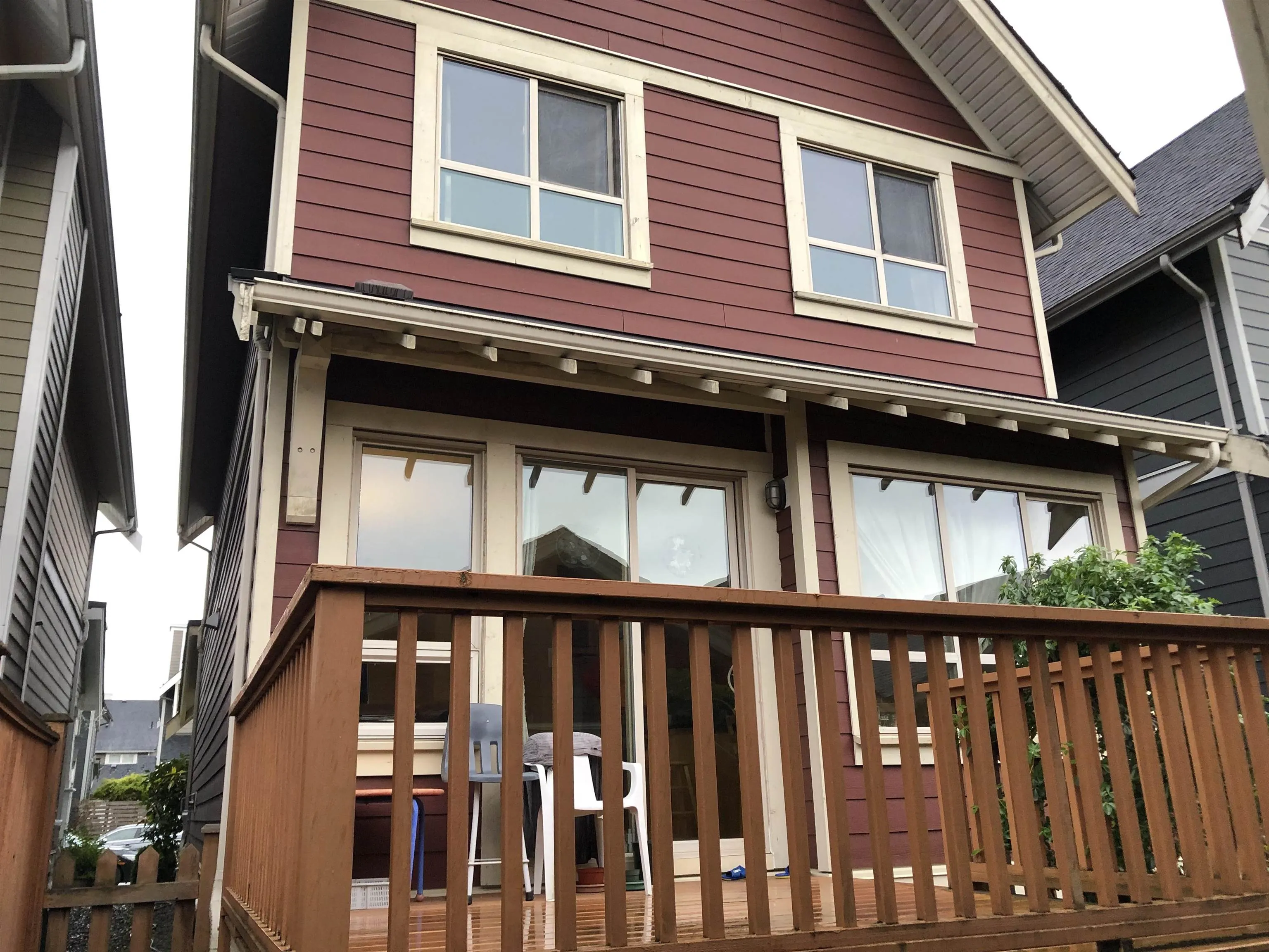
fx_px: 1026
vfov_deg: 49.7
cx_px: 634
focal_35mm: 28
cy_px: 476
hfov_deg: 63.4
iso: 40
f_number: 1.8
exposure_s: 1/30
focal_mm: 3.99
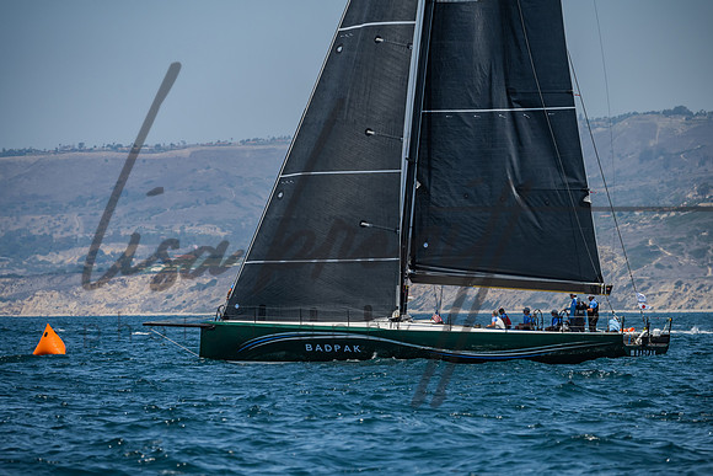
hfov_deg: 7.3
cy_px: 238
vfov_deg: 4.9
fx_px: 5574
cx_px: 356
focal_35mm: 281
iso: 320
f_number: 5.6
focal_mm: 270
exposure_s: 1/1600
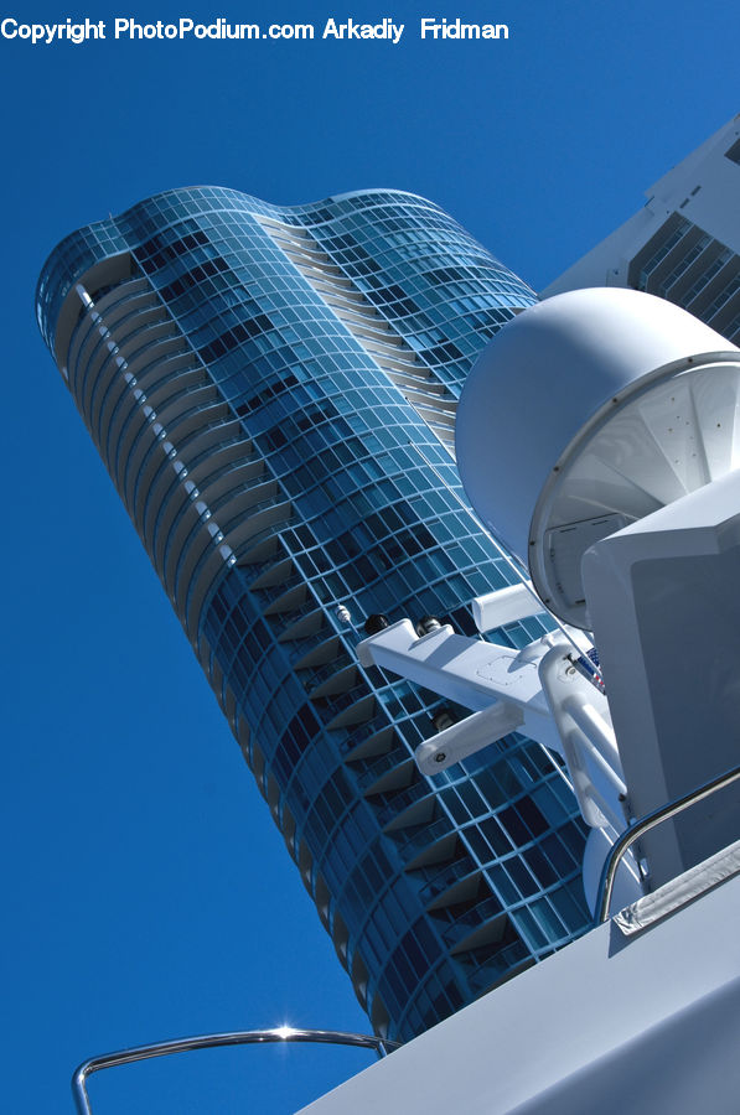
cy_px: 558
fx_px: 1439
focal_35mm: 46
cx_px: 370
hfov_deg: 28.8
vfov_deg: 42.4
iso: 200
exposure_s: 1/400
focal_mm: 31
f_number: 10
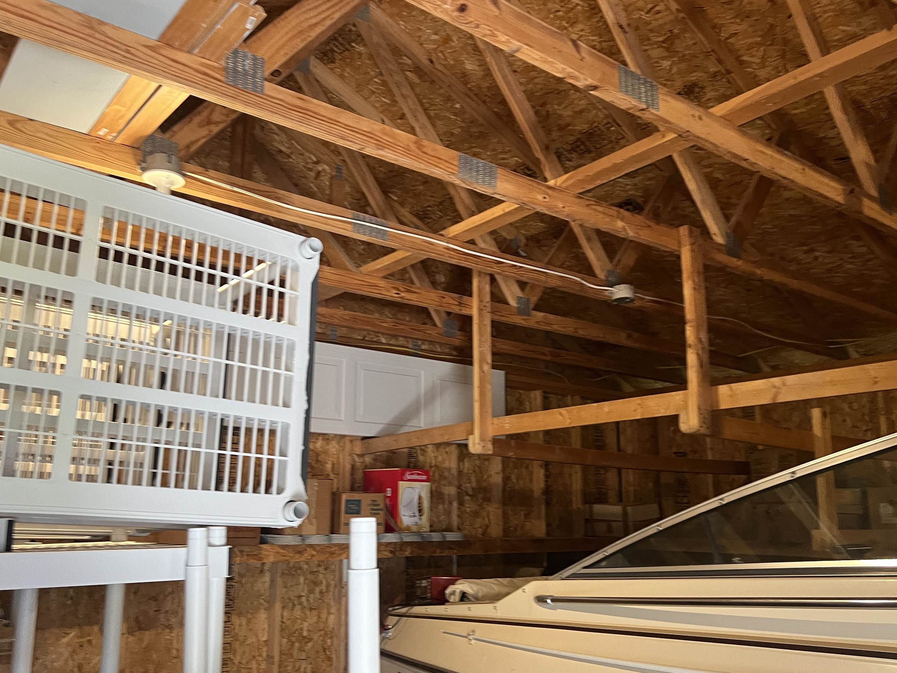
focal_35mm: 31
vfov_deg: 45.4
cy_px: 372
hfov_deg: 58.3
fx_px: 803
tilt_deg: +17.9
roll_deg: -1.0
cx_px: 463
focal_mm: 5.7
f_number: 1.5
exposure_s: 1/60
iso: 250
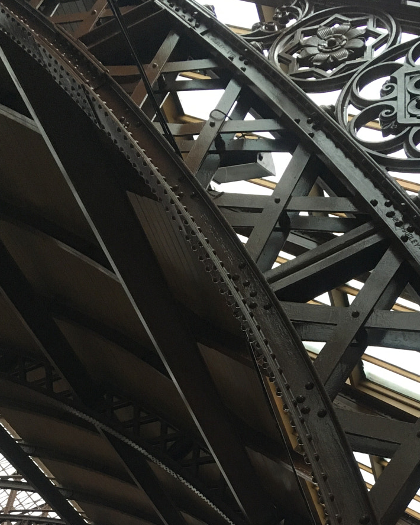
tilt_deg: +31.3
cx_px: 305
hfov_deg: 29.3
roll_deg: -3.7
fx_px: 793
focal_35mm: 51
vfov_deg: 34.7
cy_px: 466
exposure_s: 1/30
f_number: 2.2
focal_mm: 4.15
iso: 160
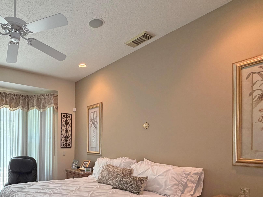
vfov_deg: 52.5
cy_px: 147
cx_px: 78
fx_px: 190
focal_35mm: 25
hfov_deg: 66.6
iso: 250
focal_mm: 2.22
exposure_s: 1/60
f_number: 2.2
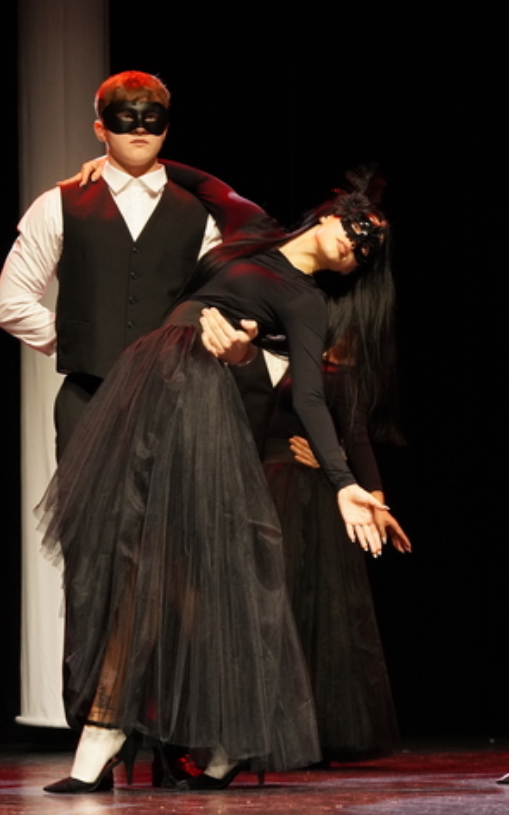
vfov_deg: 17.0
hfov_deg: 10.7
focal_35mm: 123
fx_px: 2721
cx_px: 221
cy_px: 372
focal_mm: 69
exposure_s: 1/125
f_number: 6.3
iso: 3200
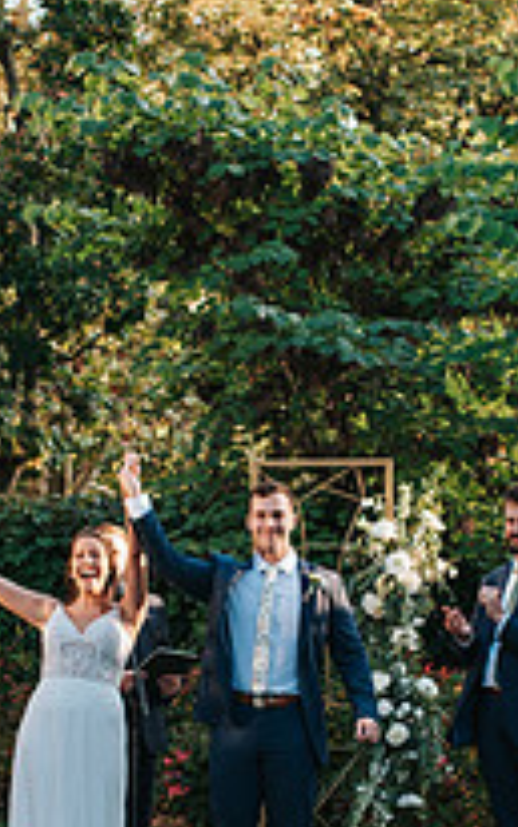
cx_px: 169
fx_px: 2301
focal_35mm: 102
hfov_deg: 12.8
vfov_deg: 20.1
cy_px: 684
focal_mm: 35
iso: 1000
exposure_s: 1/800
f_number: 3.2
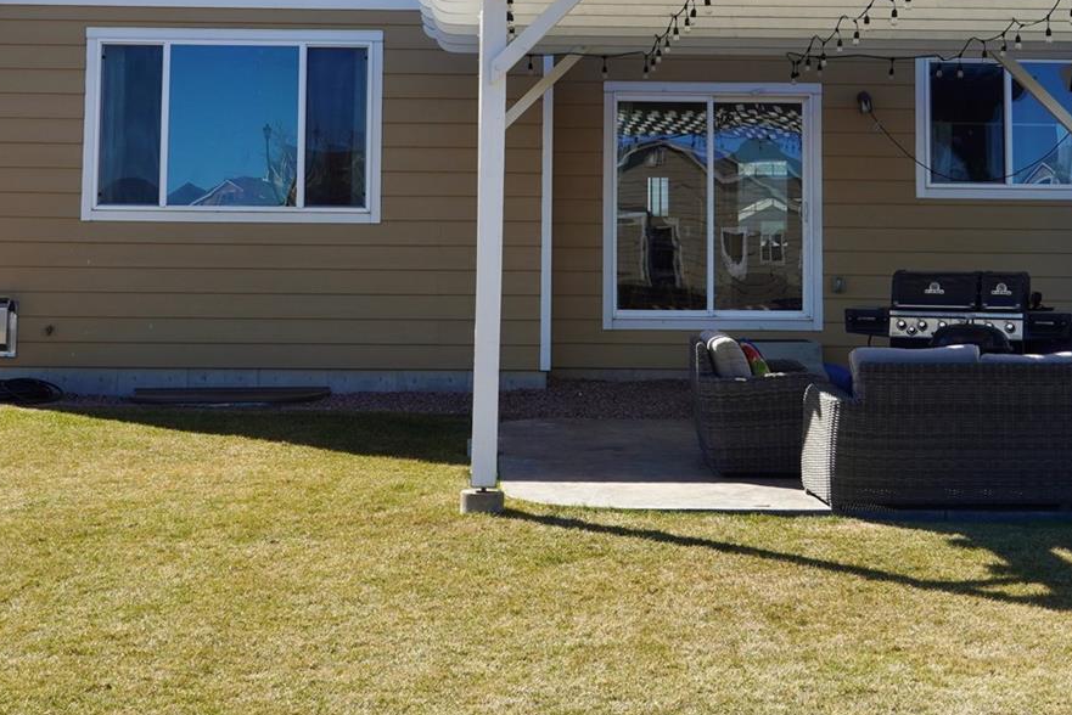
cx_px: 538
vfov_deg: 19.5
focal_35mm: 69
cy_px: 95
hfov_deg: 29.3
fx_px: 2053
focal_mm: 25
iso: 100
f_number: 13
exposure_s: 1/100
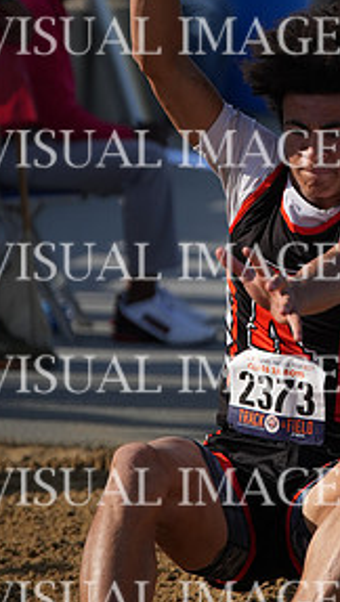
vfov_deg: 6.6
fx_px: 5243
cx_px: 343
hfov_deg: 3.7
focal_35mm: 328
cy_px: 92
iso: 400
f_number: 4
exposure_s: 1/5000
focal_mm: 155
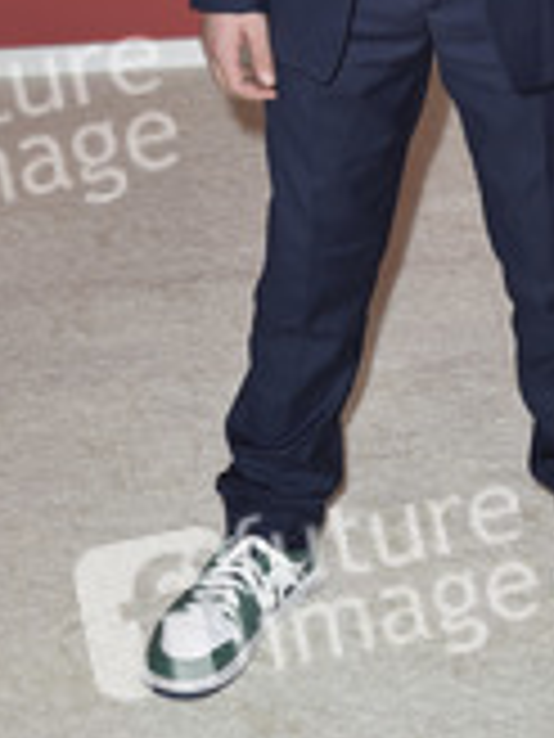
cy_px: -81
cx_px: 439
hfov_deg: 12.6
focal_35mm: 117
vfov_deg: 16.3
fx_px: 2497
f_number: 6.3
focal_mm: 50
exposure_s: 1/250
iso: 400
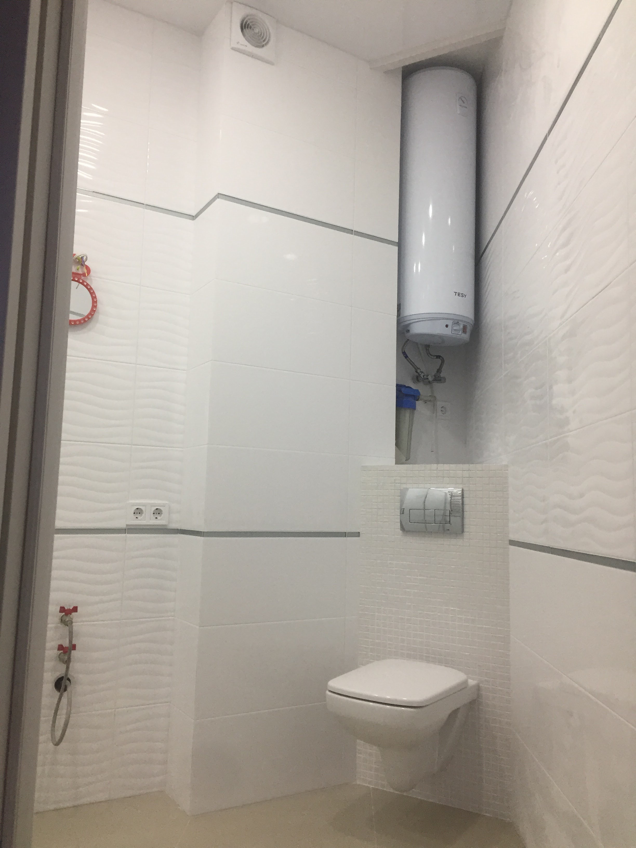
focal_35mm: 29
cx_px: 318
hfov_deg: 48.2
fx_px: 710
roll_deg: -1.2
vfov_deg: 61.7
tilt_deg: +6.7
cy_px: 424
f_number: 2.2
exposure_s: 1/33
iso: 50
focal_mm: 4.15
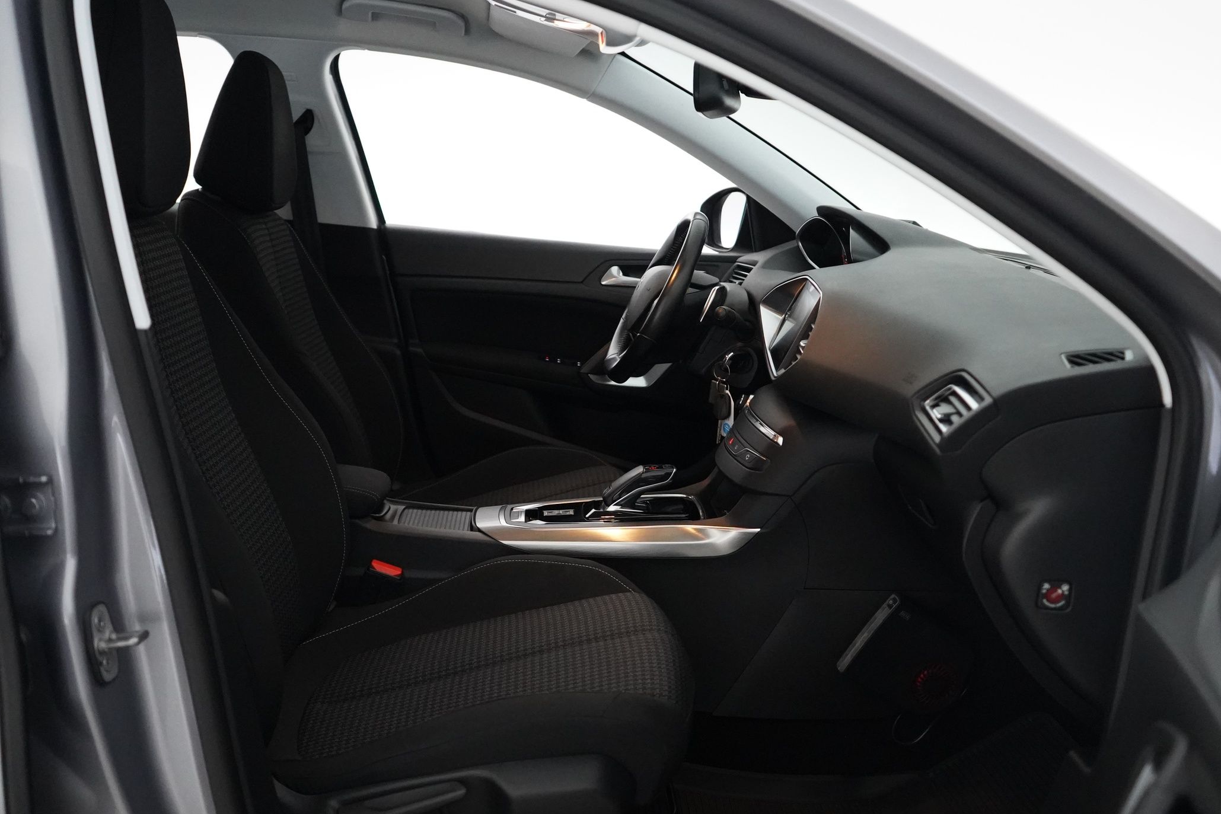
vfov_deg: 38.9
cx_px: 608
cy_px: 436
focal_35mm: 34
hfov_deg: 55.8
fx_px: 1153
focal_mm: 28
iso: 8000
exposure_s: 1/160
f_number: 3.5
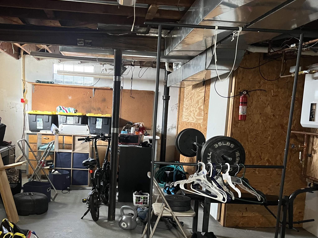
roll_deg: -2.2
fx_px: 358
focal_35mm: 39
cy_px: 150
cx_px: 129
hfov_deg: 47.6
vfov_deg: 36.6
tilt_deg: -6.6
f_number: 1.5
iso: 400
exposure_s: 1/40
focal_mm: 5.7
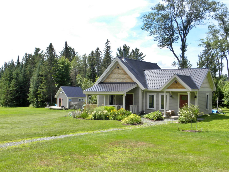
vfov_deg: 35.1
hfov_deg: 45.8
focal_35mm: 41
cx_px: 114
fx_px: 271
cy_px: 86
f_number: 8
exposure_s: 1/80
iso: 64
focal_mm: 7.3
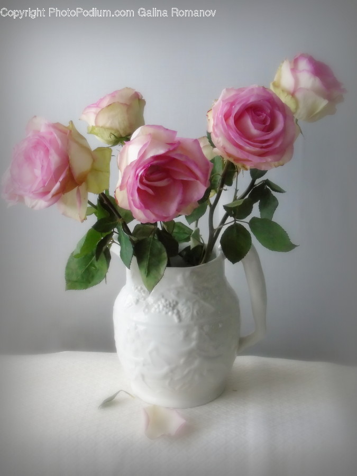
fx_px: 633
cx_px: 178
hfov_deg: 31.5
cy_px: 238
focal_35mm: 46
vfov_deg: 41.2
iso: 640
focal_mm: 8.2
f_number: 4.1
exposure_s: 1/20
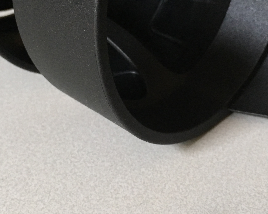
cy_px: 93
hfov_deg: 28.7
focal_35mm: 66
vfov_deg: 23.1
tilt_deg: -34.9
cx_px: 143
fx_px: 523
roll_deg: -0.9
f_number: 2.2
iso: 160
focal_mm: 4.15
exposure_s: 1/33
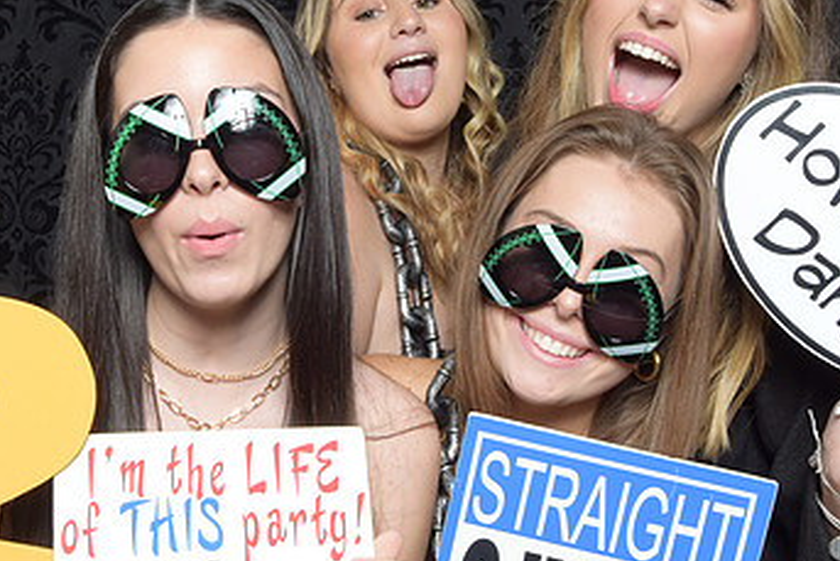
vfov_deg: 20.6
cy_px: 197
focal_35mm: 66
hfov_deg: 30.2
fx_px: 1541
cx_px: 252
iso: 500
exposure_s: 1/60
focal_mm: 26
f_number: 20
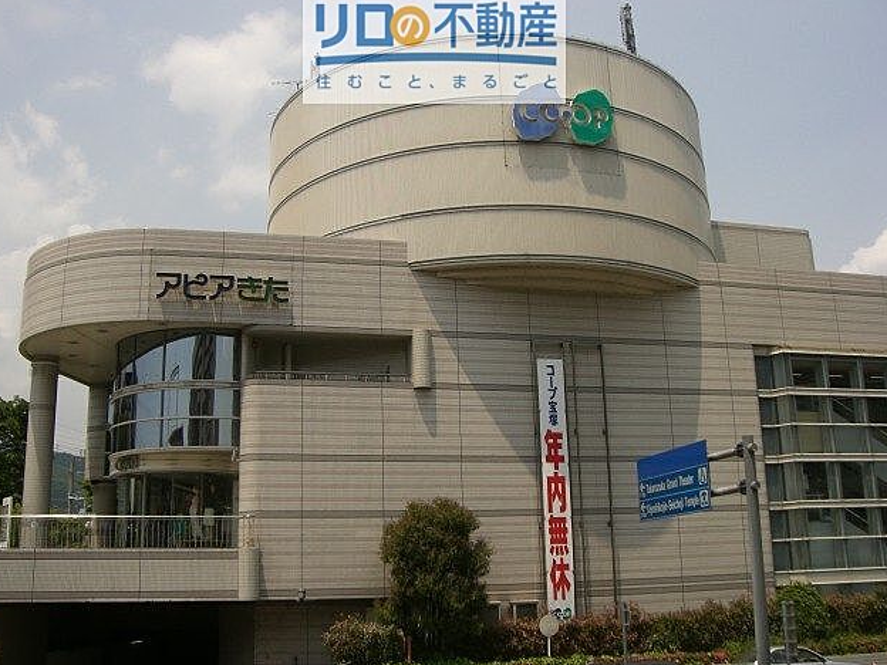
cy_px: 327
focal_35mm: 39
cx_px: 435
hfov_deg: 47.9
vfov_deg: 36.8
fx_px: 999
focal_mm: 6.2
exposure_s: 1/800
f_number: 4.3
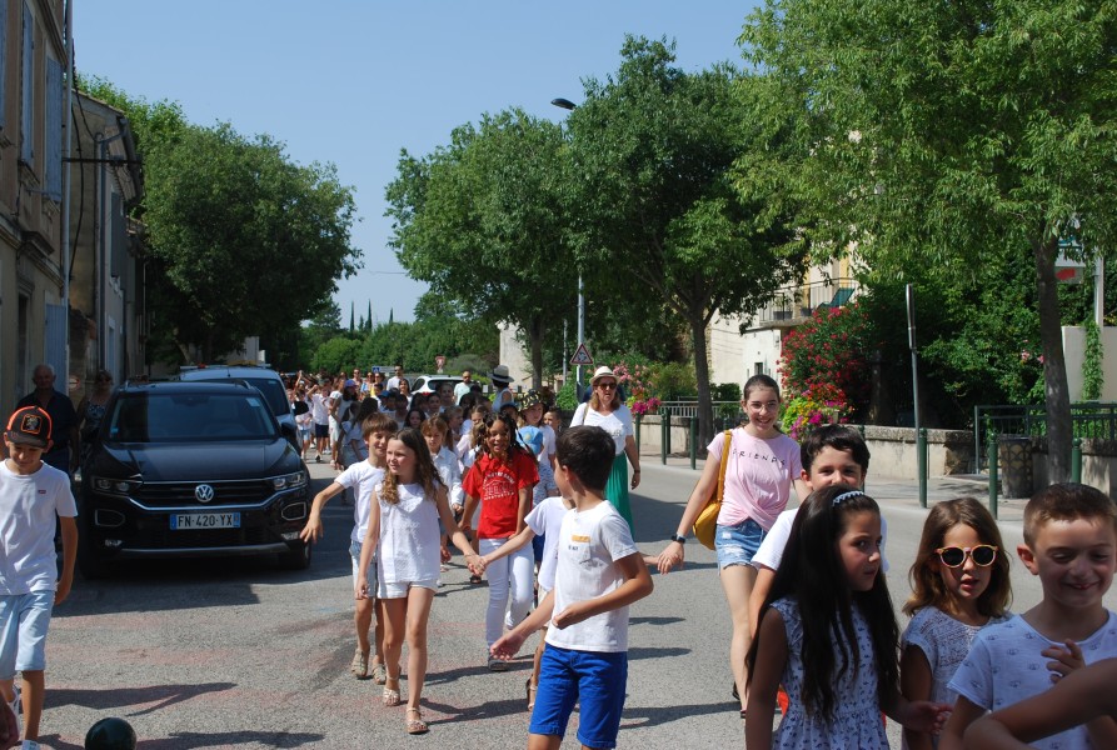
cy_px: 375
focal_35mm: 45
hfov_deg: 43.5
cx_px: 558
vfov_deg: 30.0
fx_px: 1400
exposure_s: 1/250
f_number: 8
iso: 100
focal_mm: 30
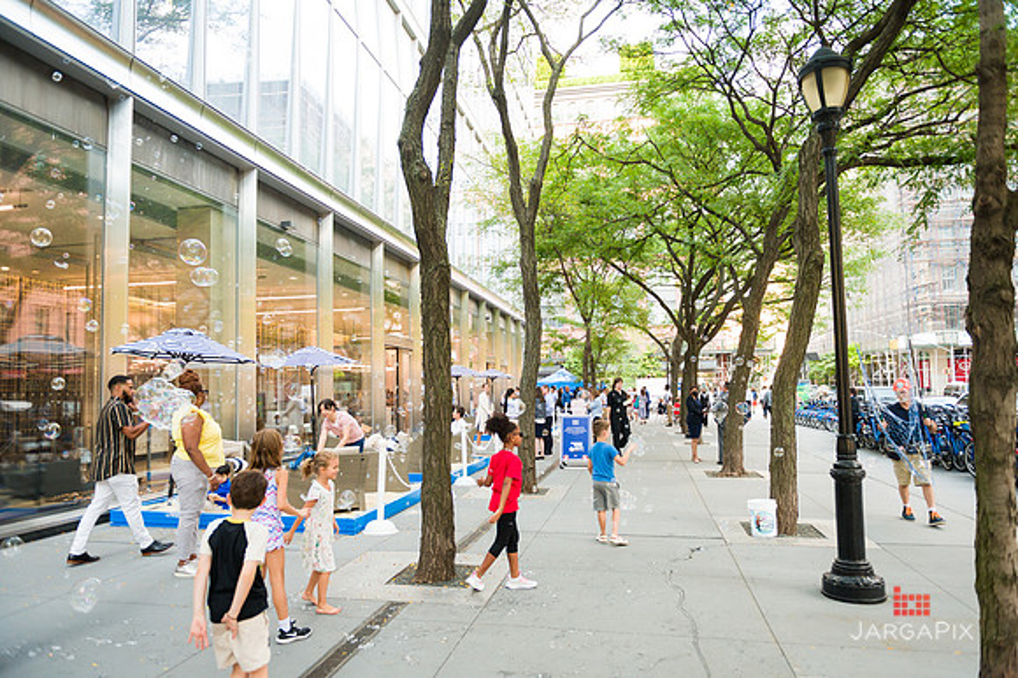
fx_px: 678
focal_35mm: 24
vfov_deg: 53.1
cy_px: 339
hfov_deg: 73.8
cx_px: 509
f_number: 3.2
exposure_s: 1/500
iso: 800
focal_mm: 24
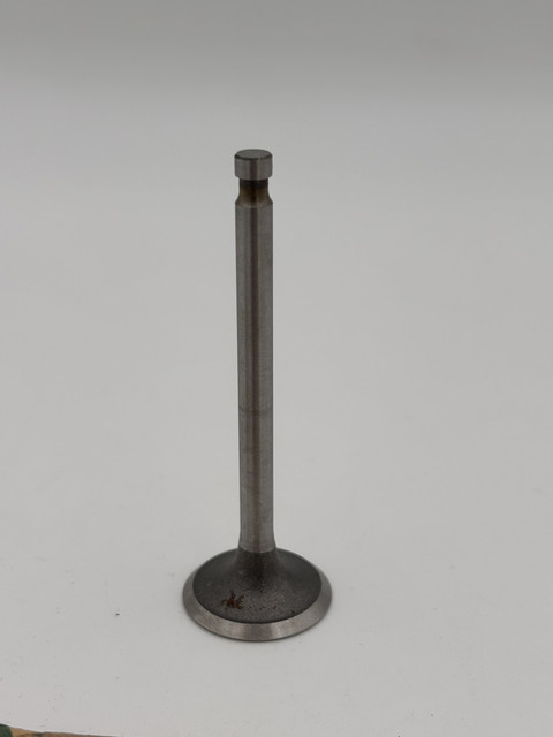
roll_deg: -2.4
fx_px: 1108
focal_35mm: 52
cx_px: 276
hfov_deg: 28.0
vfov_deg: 36.8
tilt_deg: -26.3
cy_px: 368
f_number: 1.6
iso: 32
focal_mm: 5.96
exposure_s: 1/634
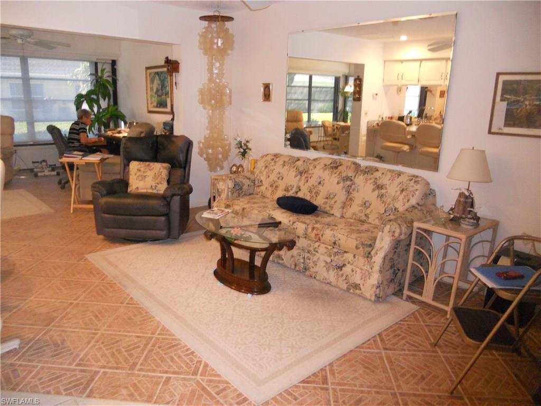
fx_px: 422
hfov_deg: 65.3
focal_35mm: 27
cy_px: 203
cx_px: 270
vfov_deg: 51.4
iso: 400
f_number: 3.2
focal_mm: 4.9
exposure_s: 1/25
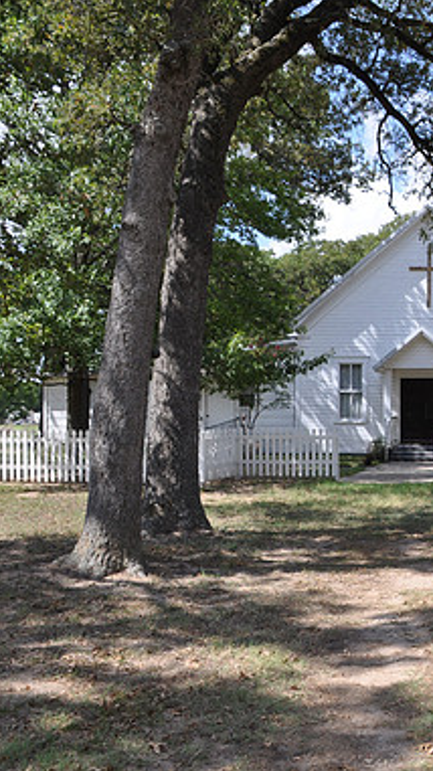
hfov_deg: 25.5
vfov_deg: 47.4
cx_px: 484
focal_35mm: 43
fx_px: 879
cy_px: 388
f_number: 10
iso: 200
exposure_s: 1/100
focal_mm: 18
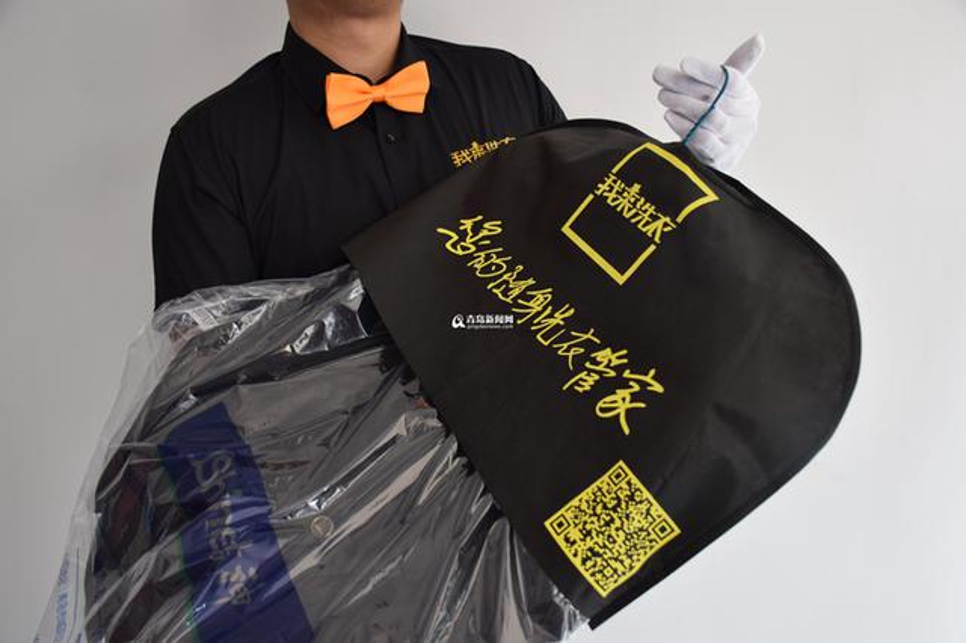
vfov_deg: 38.3
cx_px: 483
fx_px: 925
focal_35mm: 34
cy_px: 322
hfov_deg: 55.1
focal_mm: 23
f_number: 4.5
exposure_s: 1/80
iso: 400
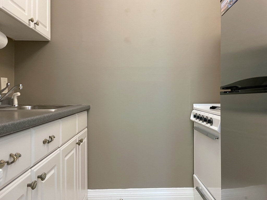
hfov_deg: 67.3
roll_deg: +0.3
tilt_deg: -1.2
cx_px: 134
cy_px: 100
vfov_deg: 53.1
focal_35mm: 26
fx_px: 201
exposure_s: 1/60
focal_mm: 4.2
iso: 320
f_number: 1.6
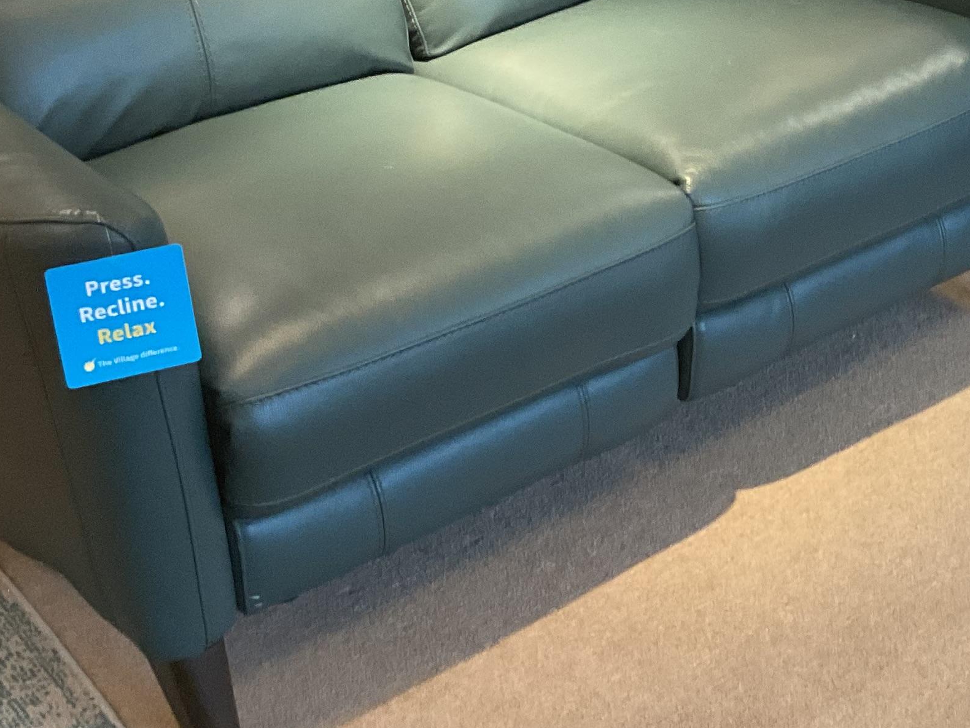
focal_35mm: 74
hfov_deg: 25.5
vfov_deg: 19.8
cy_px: 189
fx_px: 2074
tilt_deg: -27.1
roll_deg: +0.9
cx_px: 868
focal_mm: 3
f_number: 1.8
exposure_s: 1/50
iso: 160
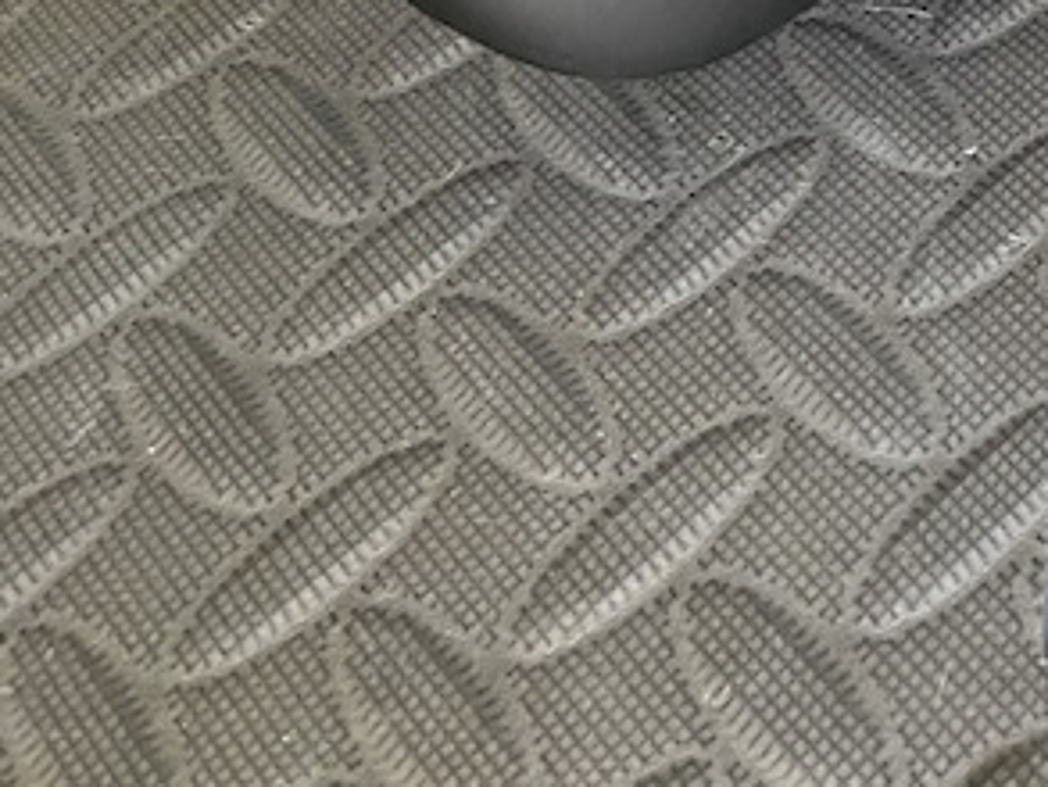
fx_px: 2150
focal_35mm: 71
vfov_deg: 19.2
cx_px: 1381
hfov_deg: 23.9
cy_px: -229
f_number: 1.8
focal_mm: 4.25
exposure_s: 1/60
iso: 320
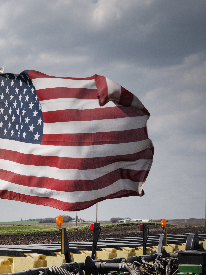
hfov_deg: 13.3
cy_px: 238
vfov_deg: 19.9
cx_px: -192
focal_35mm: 97
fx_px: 770
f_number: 10
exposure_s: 1/500
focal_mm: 28
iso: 125
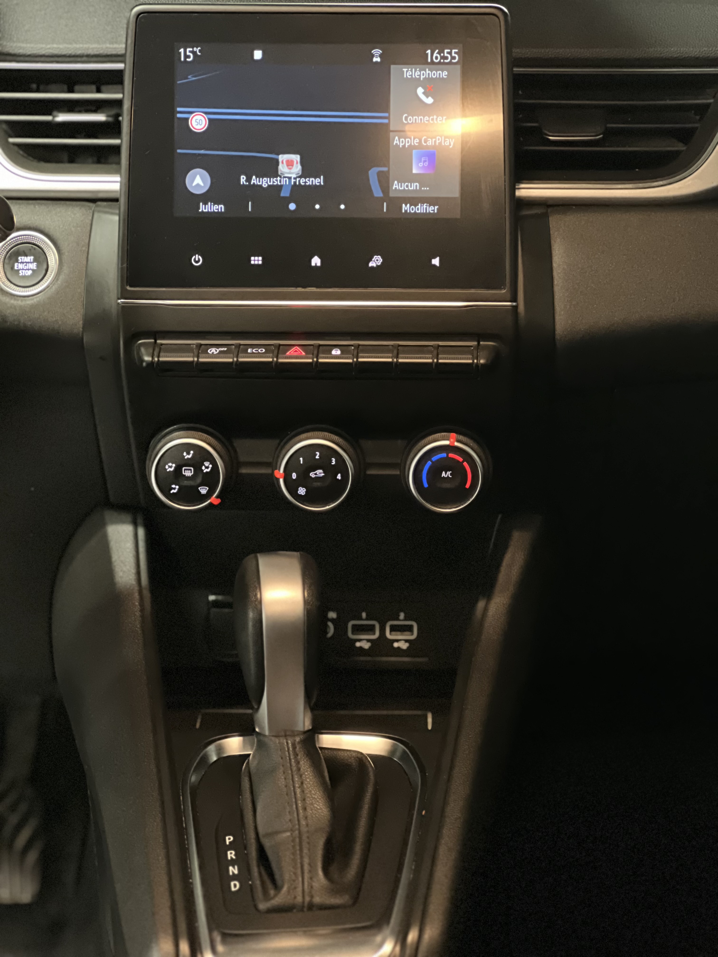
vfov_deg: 25.3
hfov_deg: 19.1
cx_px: 359
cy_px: 478
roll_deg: +0.2
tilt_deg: -18.7
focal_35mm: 77
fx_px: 2129
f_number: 2.8
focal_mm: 9
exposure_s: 1/14
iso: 1600
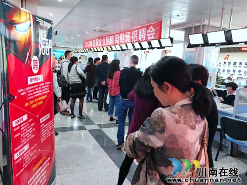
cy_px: 92
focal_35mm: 28
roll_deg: -3.0
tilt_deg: -5.4
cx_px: 124
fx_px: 200
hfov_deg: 63.4
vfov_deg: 49.7
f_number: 1.8
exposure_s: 1/7
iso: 100
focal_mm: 3.99
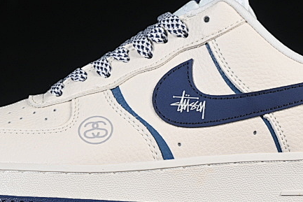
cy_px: 71
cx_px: 172
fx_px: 1574
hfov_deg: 11.0
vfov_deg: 7.3
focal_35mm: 187
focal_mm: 50
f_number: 8
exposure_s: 1/80
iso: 160
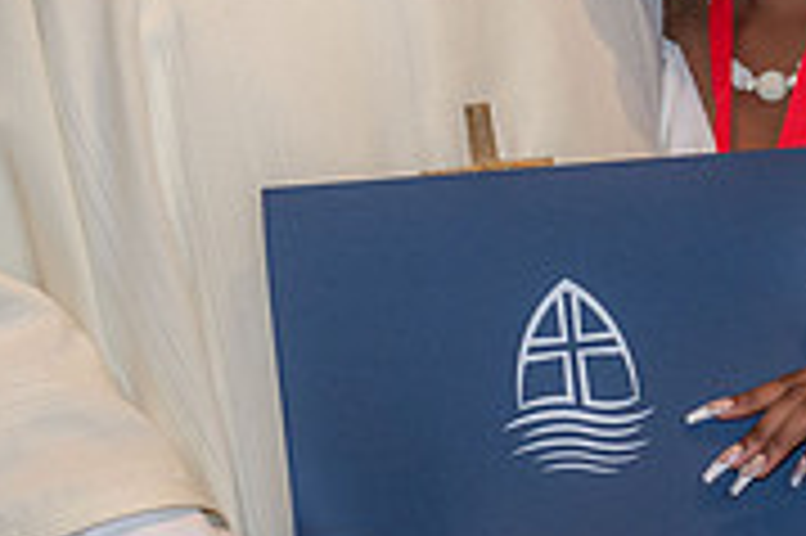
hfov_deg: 10.8
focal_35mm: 188
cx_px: 815
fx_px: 4205
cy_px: 45
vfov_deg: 7.3
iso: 1600
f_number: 5.6
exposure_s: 1/125
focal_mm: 58
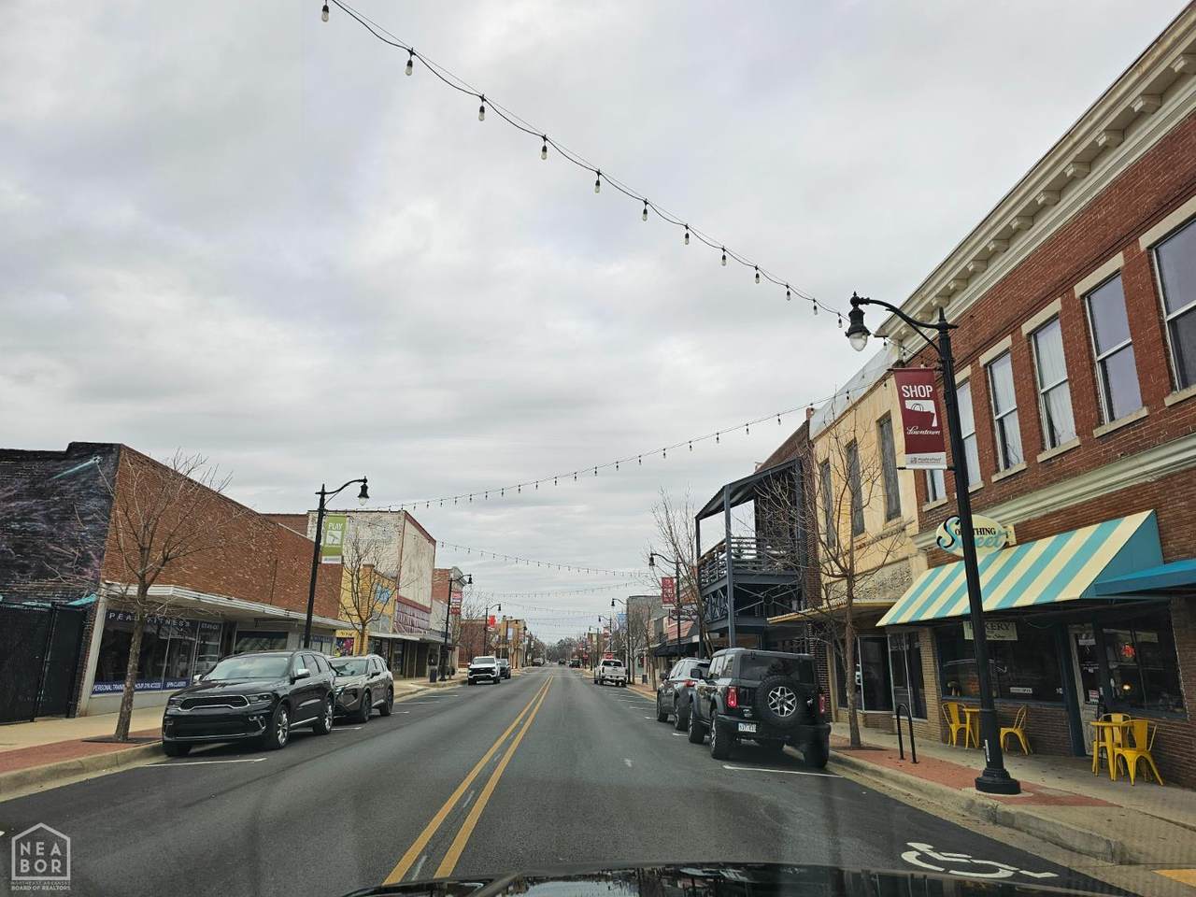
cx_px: 598
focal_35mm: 23
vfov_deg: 58.9
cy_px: 448
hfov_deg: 73.9
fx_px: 795
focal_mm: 6.3
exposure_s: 1/719
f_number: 1.7
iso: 40
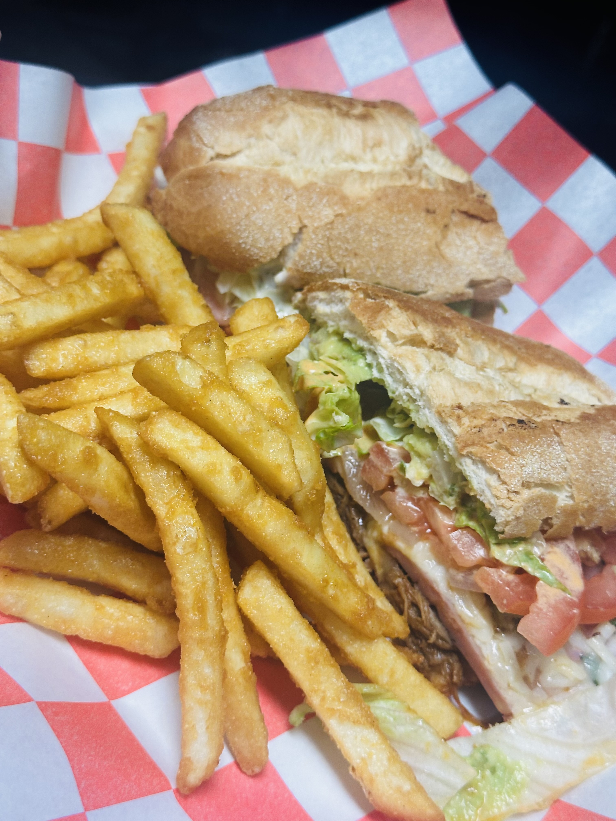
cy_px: 410
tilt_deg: -37.8
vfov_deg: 39.7
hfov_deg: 30.3
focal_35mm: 48
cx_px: 308
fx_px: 1139
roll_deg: -17.0
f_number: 1.78
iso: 100
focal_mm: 6.86
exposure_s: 1/60
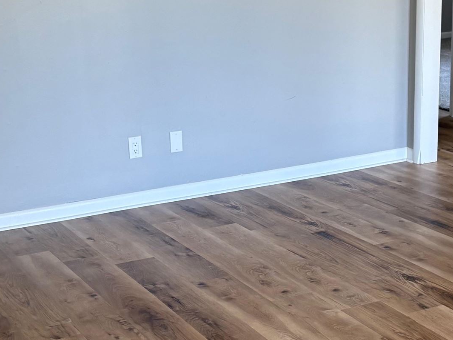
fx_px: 982
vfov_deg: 19.6
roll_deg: +1.7
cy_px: 163
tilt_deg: -14.1
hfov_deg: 25.9
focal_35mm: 75
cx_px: 268
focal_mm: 5.96
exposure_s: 1/121
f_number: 1.6
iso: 100
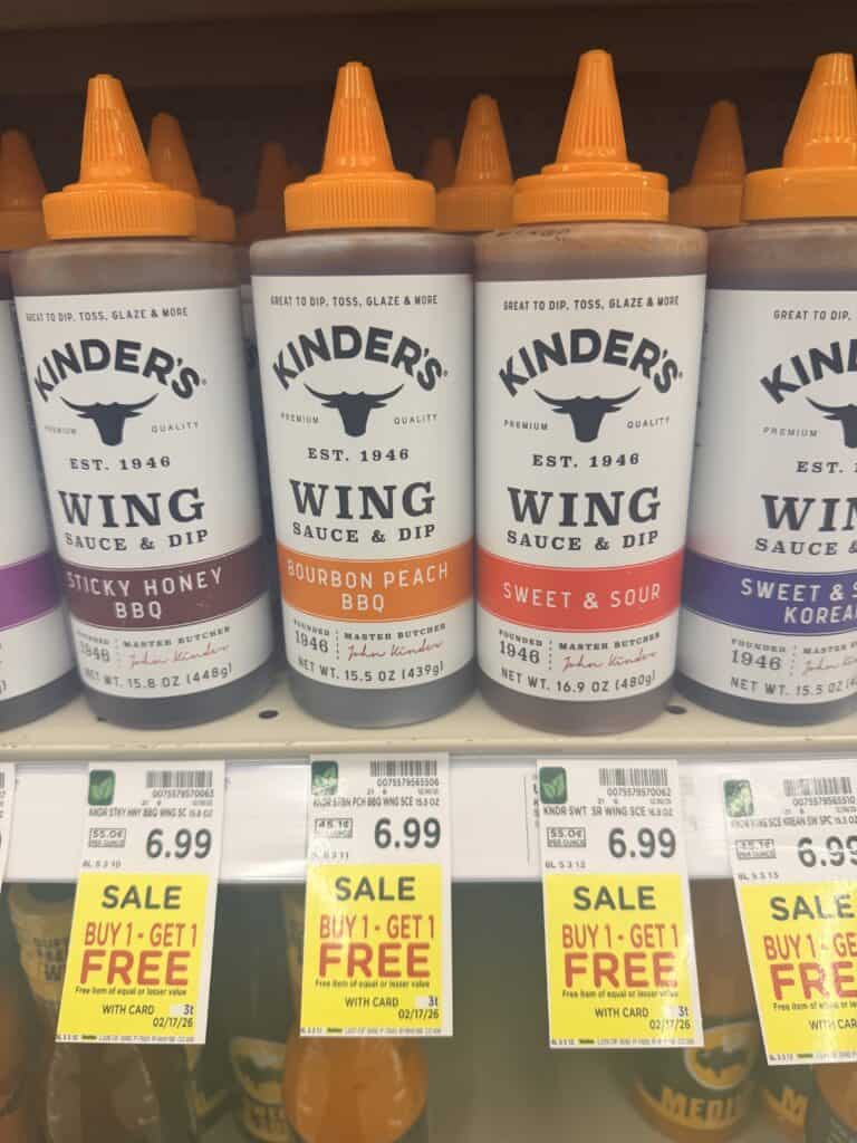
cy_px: 572
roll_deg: +1.2
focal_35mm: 24
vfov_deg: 71.6
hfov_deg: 56.8
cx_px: 428
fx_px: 792
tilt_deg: -20.1
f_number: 1.78
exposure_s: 1/65
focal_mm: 6.76
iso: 100
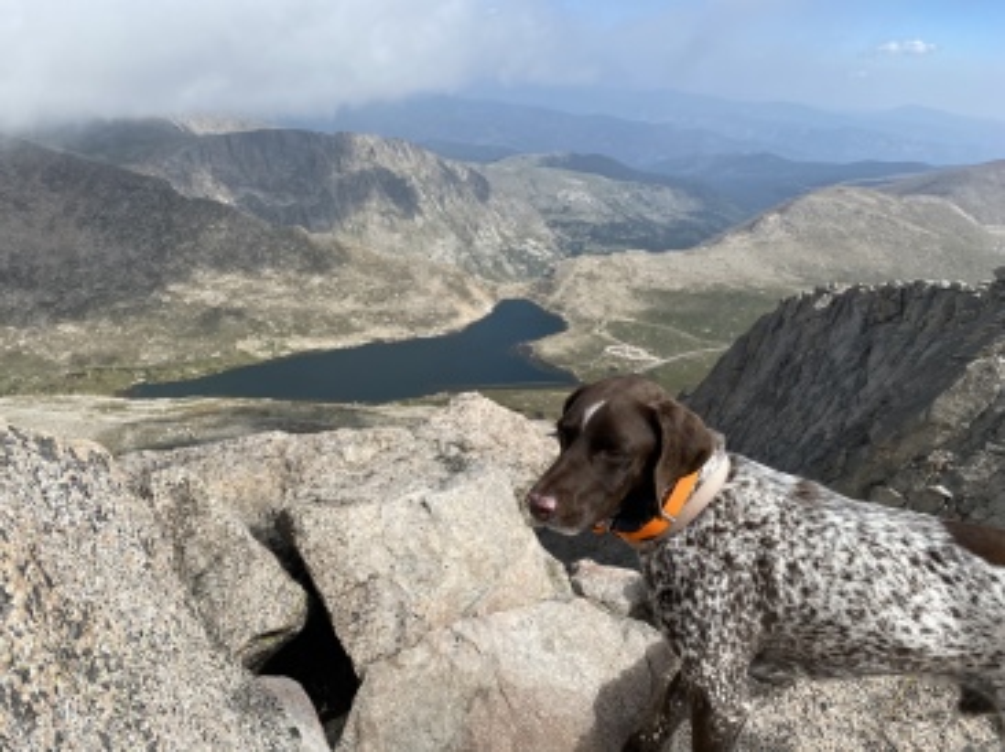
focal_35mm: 26
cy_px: 376
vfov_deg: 53.0
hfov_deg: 67.3
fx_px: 754
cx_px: 502
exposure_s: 1/3497
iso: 32
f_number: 1.8
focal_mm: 4.25
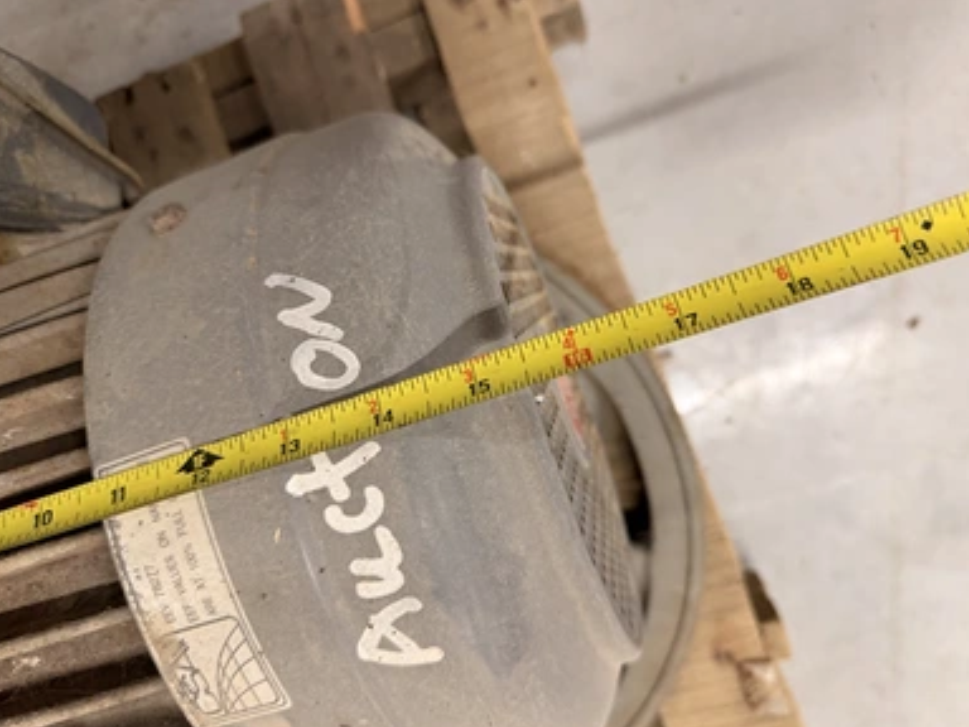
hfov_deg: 69.4
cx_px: 492
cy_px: 374
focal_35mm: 25
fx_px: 700
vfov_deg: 54.9
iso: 320
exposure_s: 1/60
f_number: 1.78
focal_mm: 6.76
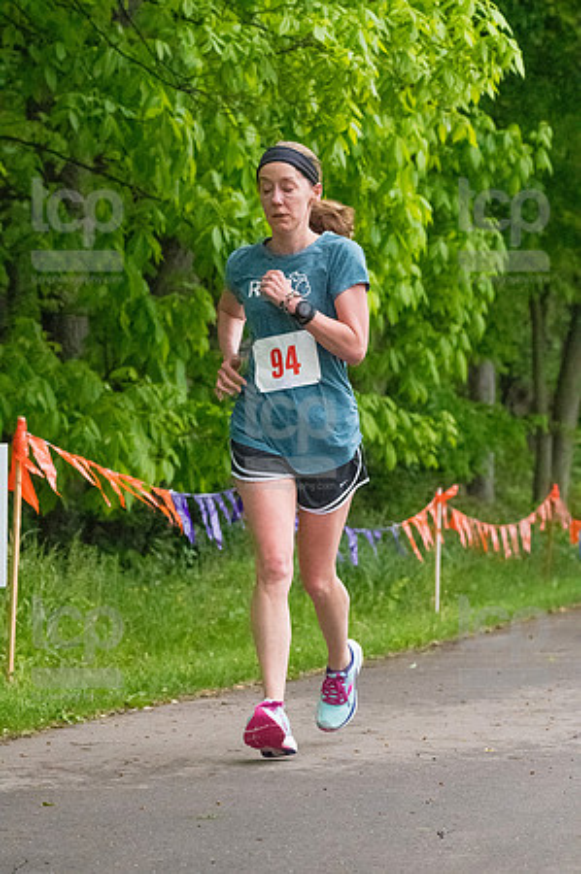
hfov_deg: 8.7
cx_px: 290
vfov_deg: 13.1
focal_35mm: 157
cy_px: 437
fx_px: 3809
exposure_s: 1/1250
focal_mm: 105
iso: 6400
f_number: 5.6
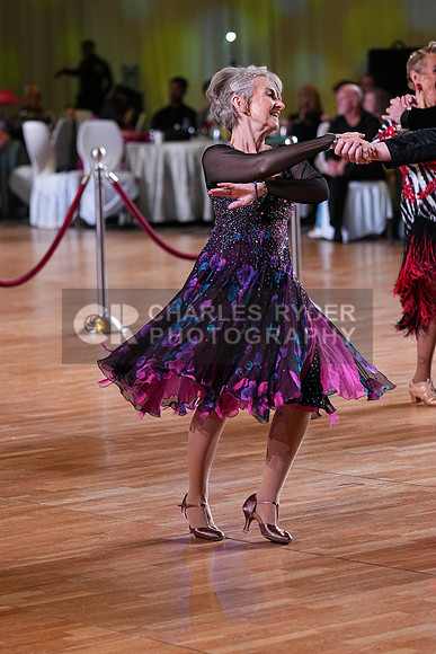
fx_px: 2705
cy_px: 327
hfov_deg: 9.2
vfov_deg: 13.8
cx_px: 218
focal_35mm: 149
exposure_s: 1/500
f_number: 4
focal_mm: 149
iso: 3200
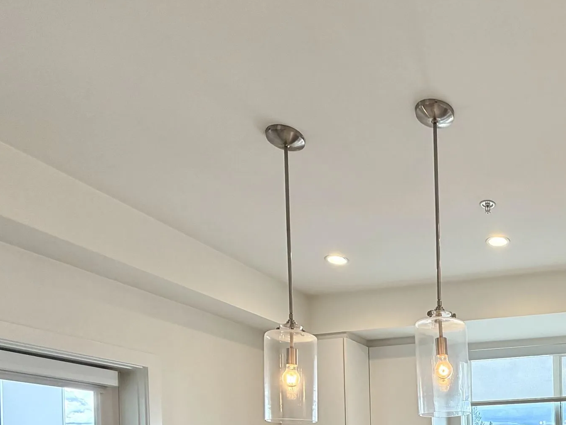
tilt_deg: +0.4
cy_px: 468
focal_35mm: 32
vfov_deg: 37.1
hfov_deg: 48.9
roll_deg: +1.7
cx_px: 537
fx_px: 523
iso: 80
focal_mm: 2.22
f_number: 2.2
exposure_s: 1/120
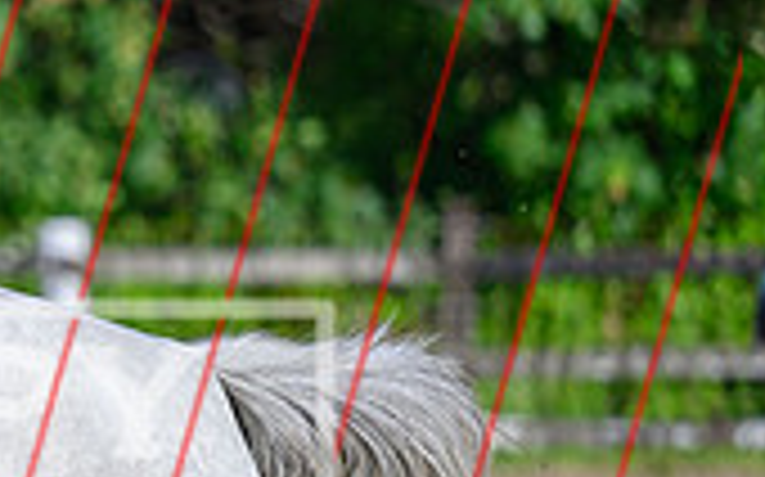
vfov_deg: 2.1
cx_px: -478
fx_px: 12814
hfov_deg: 3.4
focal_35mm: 615
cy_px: 352
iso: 160
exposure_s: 1/2500
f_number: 2.8
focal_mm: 150
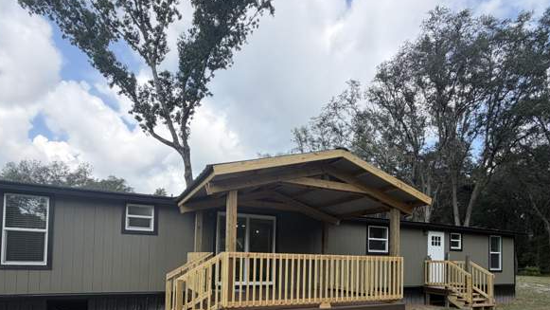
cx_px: 260
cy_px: 248
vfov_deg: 50.4
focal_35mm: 21
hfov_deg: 83.8
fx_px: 306
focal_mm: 2.22
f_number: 2.2
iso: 40
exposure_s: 1/770
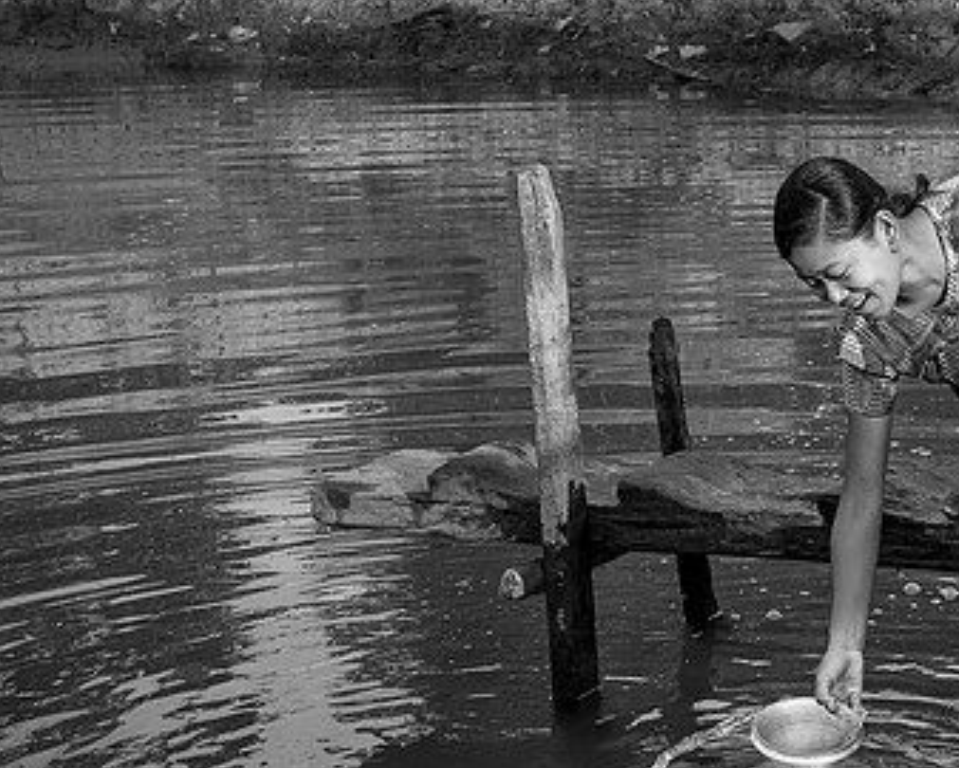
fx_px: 3209
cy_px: 464
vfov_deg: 13.6
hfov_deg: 16.9
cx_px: 734
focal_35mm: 113
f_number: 11
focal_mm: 70
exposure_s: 1/800
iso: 1600
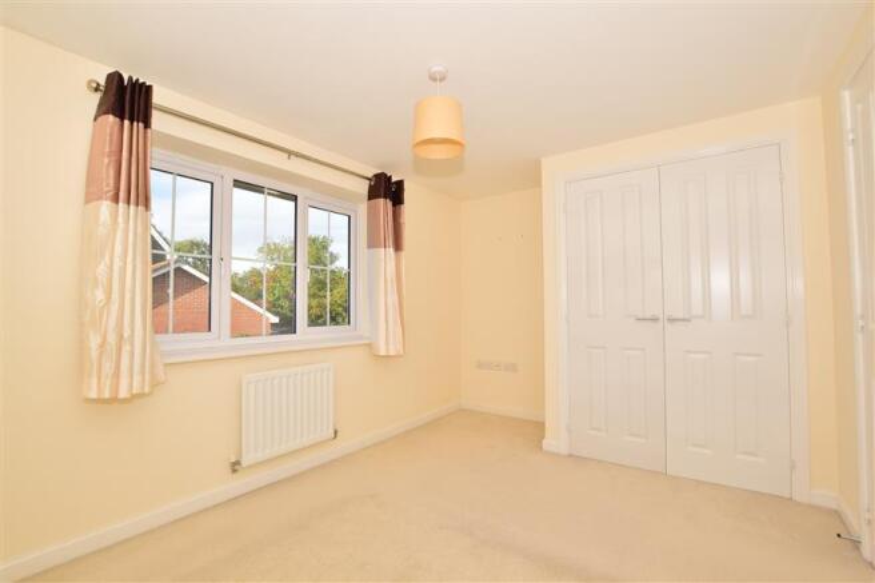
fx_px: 364
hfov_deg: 100.4
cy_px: 292
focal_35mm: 15
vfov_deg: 77.3
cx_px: 438
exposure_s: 1/200
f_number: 10
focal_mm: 10
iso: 200
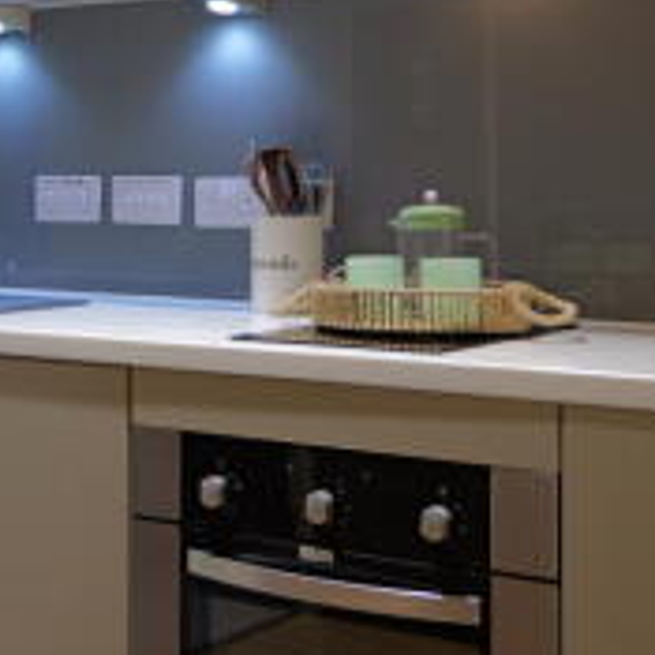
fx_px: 1584
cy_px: 159
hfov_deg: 22.7
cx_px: 45
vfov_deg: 23.1
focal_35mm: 74
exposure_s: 1/250
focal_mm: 32
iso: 800
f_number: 2.8
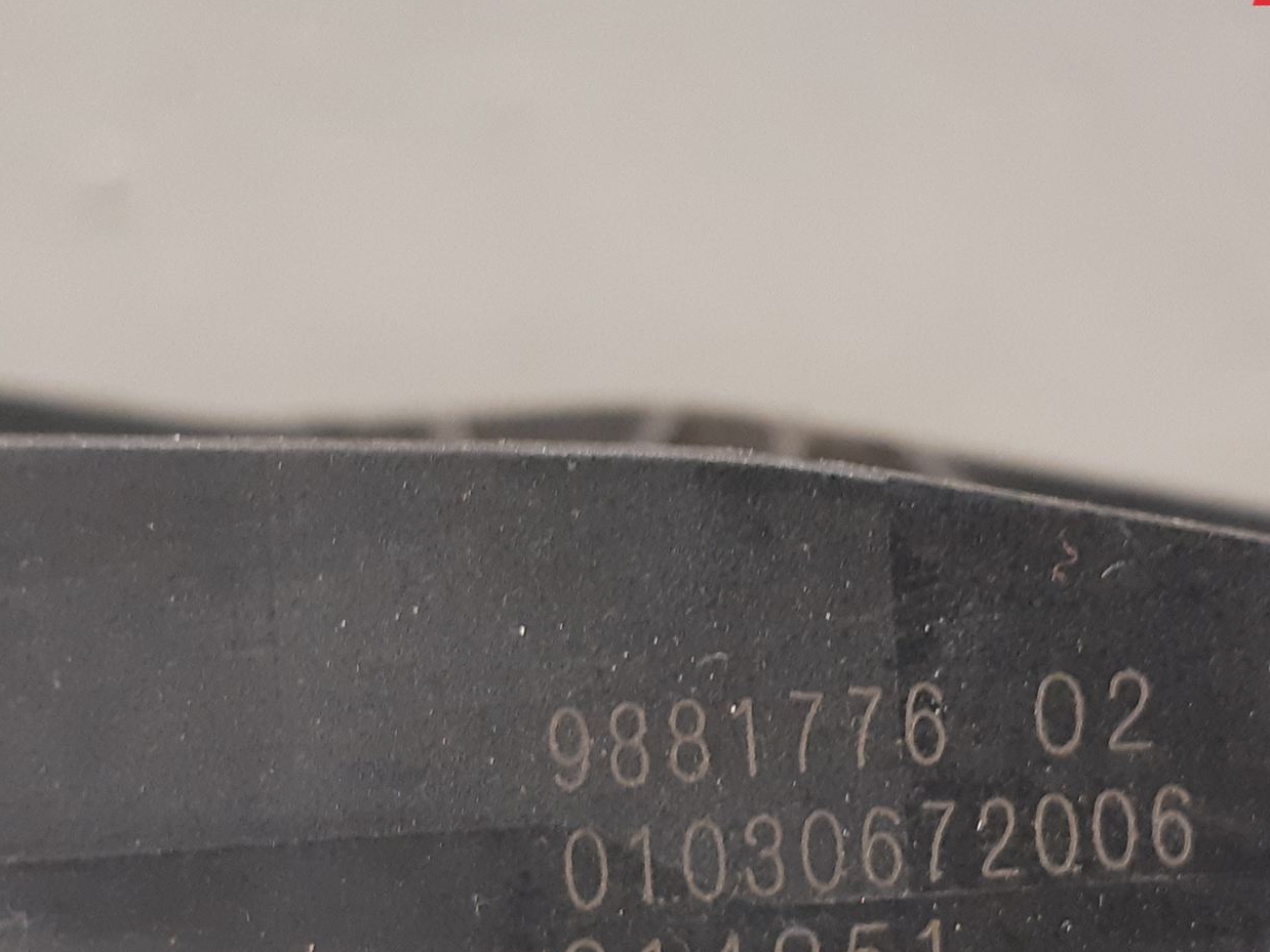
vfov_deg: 33.4
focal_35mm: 43
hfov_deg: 43.3
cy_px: 620
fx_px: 1578
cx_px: 832
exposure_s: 1/33
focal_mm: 3.93
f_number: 1.7
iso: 250
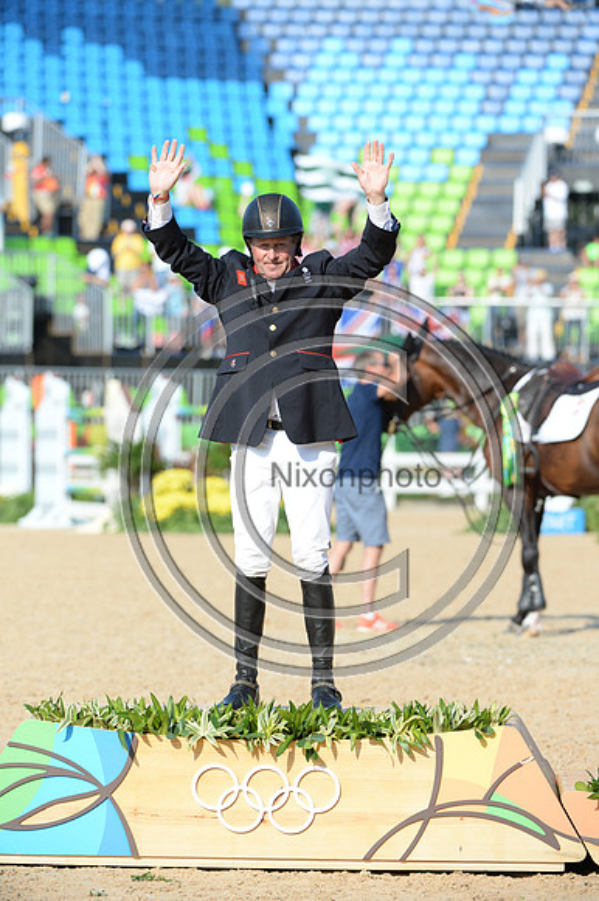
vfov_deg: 9.4
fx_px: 5497
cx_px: 300
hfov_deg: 6.2
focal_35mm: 220
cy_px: 450
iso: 400
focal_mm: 220
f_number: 5.6
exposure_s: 1/1250
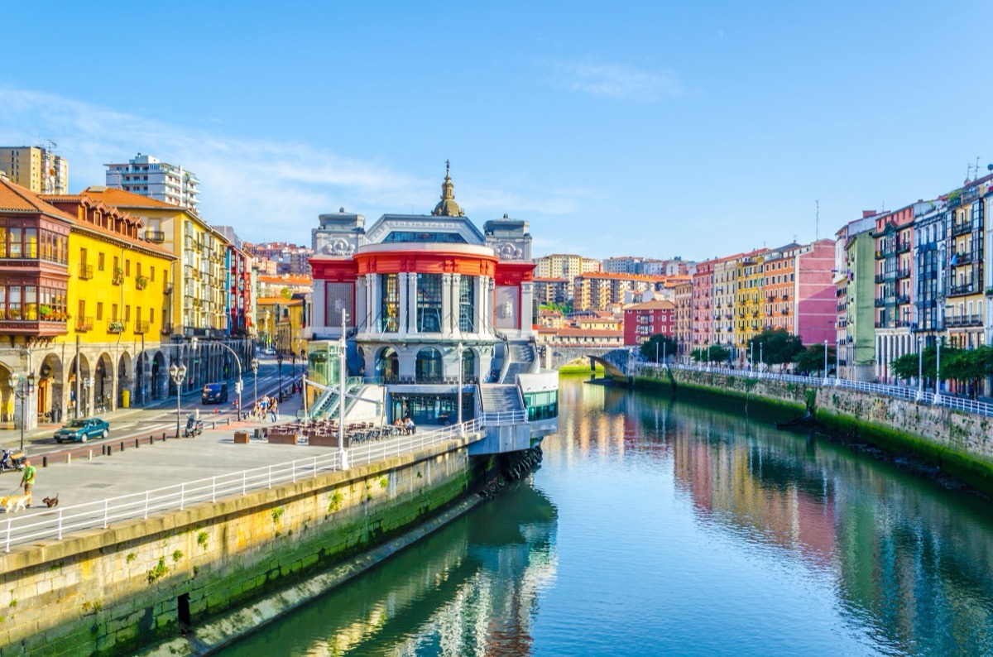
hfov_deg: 57.3
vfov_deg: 39.8
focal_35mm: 33
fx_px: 908
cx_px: 496
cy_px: 328
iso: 100
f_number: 10
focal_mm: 22
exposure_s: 1/80
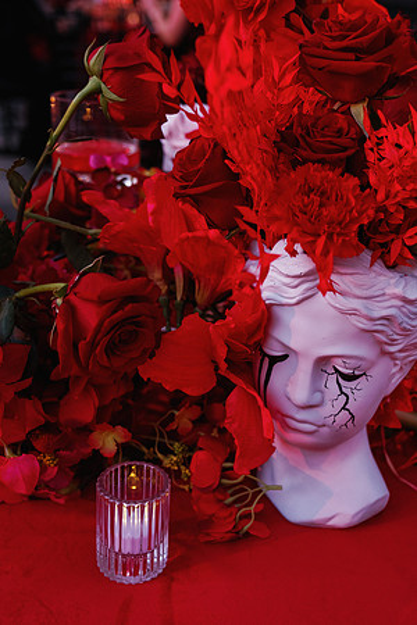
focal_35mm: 44
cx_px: 208
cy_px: 312
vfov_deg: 44.5
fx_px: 764
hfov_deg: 30.5
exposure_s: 1/125
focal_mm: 29.2
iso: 800
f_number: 2.8
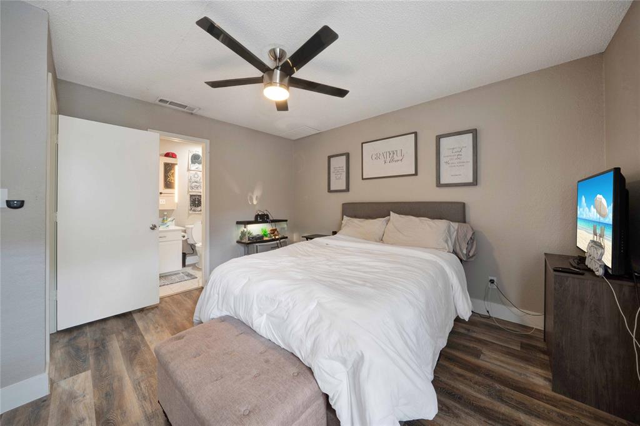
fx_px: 213
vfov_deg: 90.0
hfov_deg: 112.6
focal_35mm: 12
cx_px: 320
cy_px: 213
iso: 100
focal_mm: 12
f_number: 11
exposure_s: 2
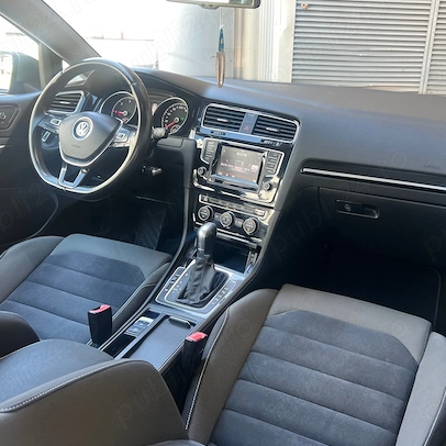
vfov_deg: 48.4
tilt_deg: -21.7
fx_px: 496
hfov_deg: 48.2
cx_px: 260
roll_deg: -1.6
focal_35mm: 34
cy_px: 214
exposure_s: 1/100
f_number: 1.5
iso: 125
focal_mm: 5.7
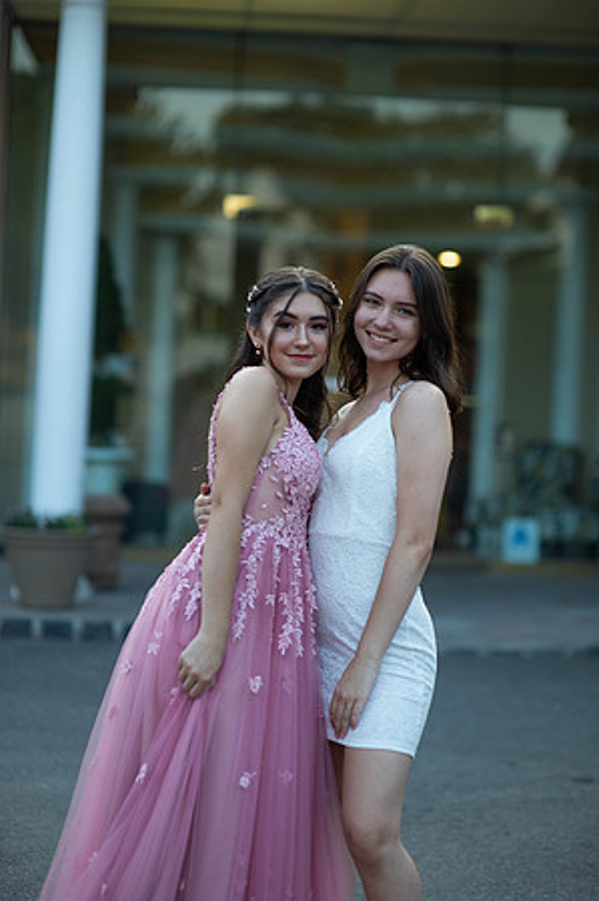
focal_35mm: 85
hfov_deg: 16.0
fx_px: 2126
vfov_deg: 23.9
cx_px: 300
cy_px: 450
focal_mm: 85
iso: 250
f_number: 2
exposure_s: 1/1000
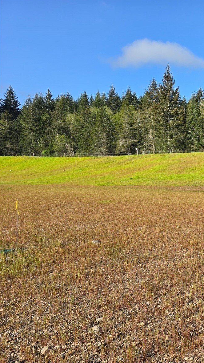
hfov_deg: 29.7
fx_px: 327
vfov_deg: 58.0
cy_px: 181
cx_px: 244
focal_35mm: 34
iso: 12
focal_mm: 6.3
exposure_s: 1/554
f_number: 1.7
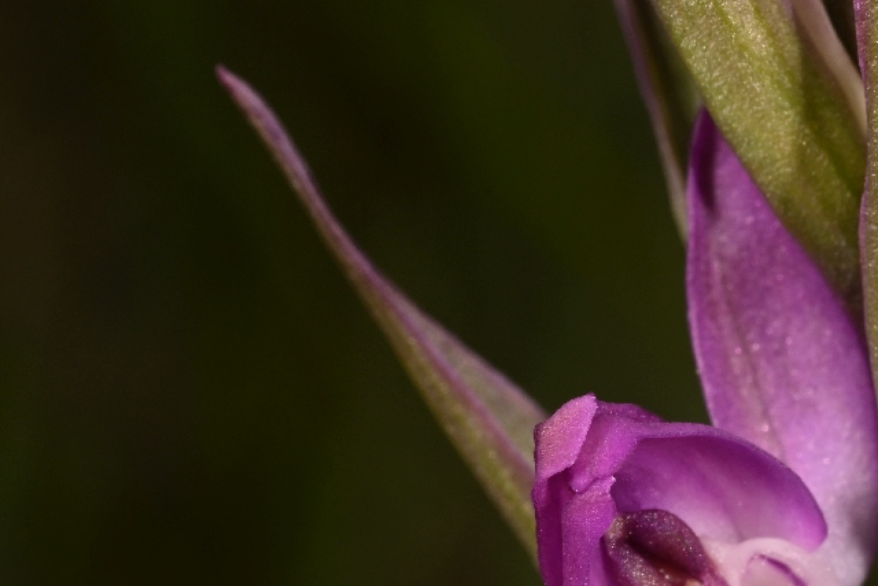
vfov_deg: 4.4
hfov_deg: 6.5
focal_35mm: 315
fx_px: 7684
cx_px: 796
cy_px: 683
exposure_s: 1/200
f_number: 25
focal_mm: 105
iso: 160
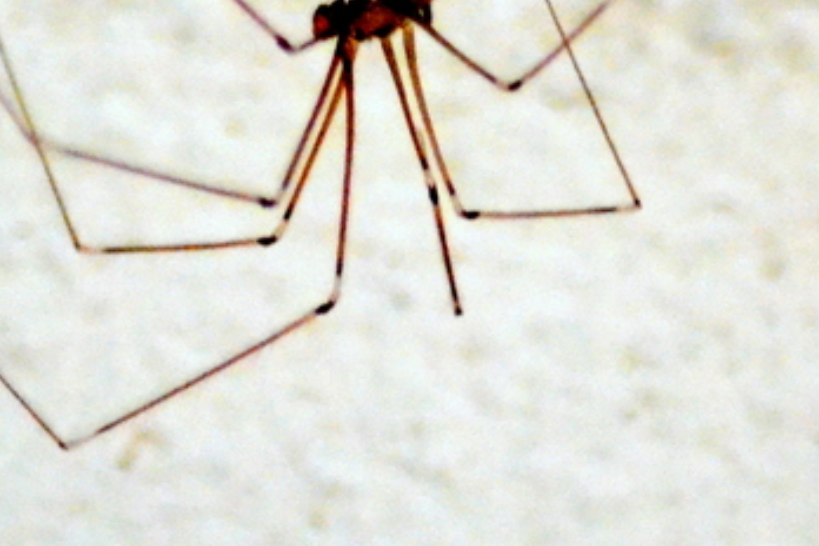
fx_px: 28276
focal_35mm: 1243
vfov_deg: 1.1
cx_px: 365
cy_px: -28
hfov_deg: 1.7
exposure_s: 1/400
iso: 3200
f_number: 5.6
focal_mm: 300
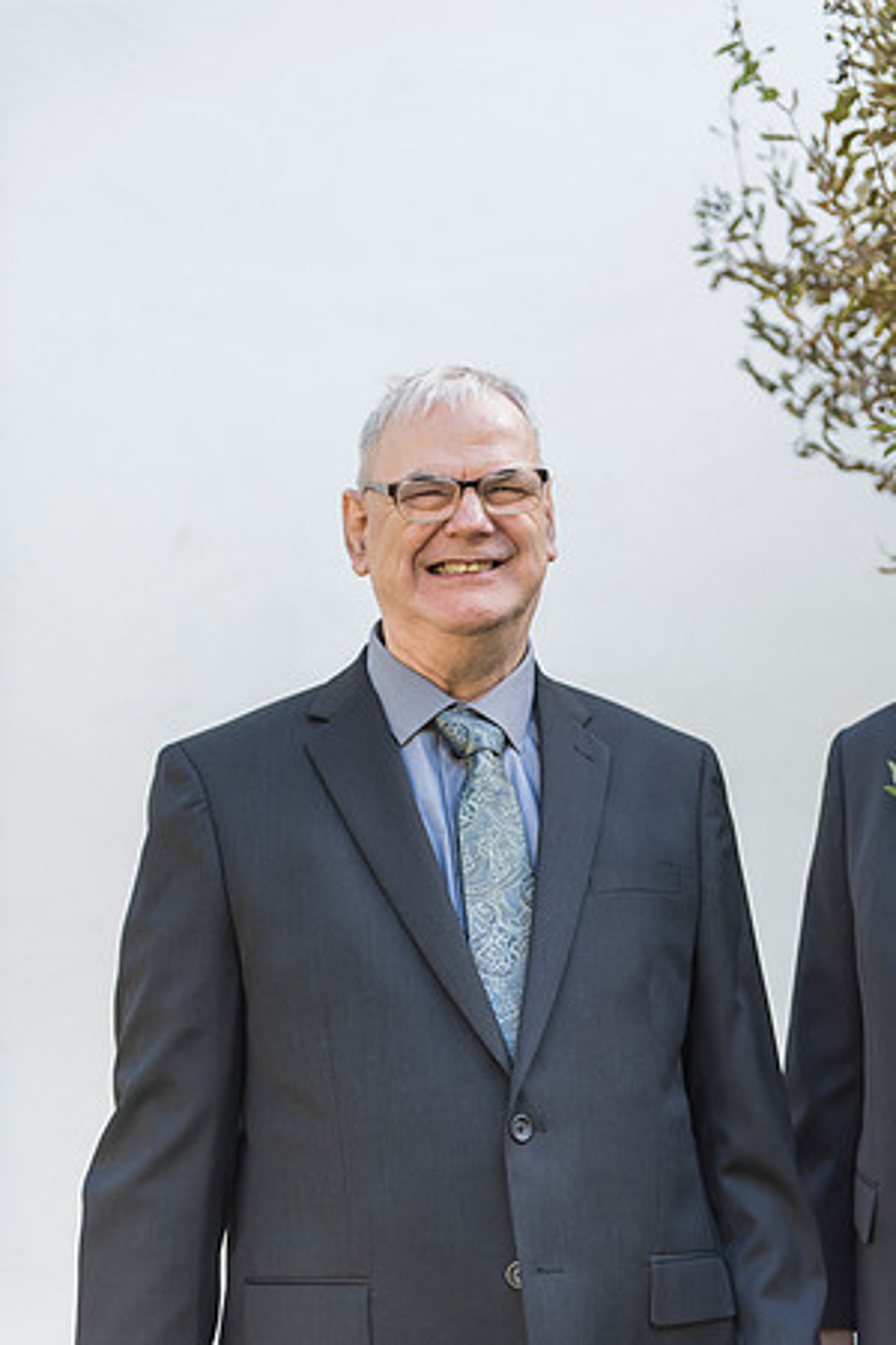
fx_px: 2240
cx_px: 448
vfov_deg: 33.4
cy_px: 672
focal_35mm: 60
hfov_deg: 22.6
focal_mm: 60
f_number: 2.8
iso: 1000
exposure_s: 1/640
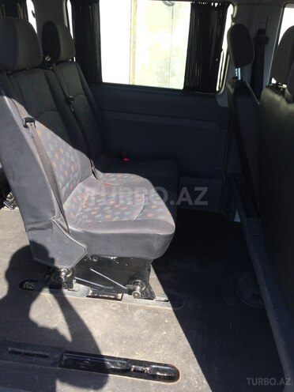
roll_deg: -2.6
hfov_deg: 48.2
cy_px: 196
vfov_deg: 61.7
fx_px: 328
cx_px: 147
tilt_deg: -26.5
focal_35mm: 29
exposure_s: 1/672
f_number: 2.2
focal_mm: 4.15
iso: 32
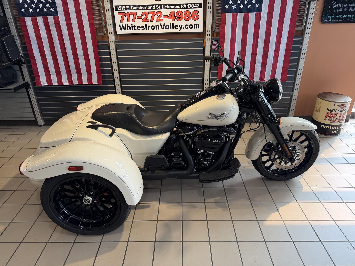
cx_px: 178
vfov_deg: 56.8
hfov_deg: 71.6
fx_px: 246
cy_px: 133
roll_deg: +1.4
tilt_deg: -27.2
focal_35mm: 24
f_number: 1.78
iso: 160
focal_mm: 6.76
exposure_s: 1/120
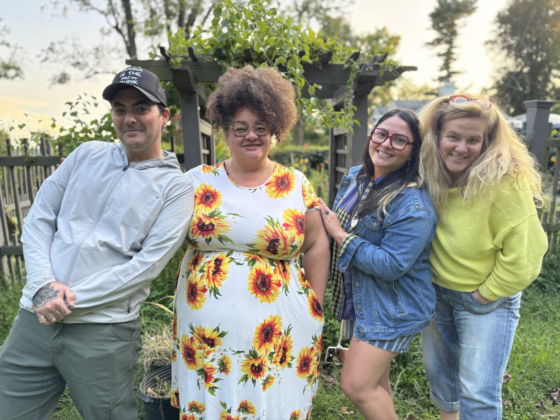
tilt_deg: -9.4
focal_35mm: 24
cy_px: 210
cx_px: 280
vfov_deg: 56.8
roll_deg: +0.4
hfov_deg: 71.6
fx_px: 388
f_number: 1.78
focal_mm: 6.76
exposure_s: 1/121
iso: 100
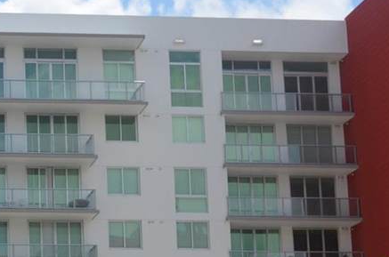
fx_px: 1326
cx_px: -99
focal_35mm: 123
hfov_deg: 15.9
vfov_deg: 11.0
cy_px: 254
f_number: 8
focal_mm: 28
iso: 200
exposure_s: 1/250
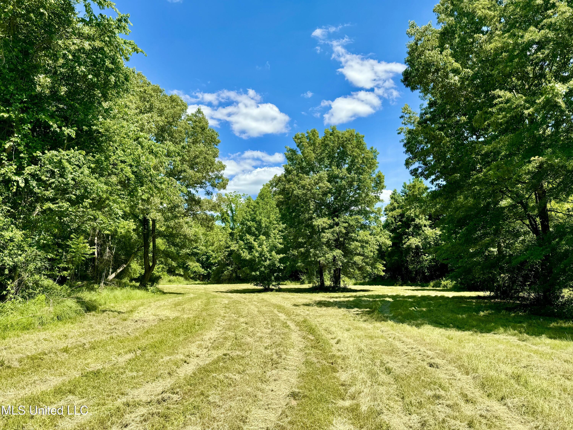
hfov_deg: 71.6
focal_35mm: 24
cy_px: 215
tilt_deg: +7.5
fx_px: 397
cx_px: 286
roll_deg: +1.2
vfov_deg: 56.8
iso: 80
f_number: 1.78
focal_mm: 6.76
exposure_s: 1/3247
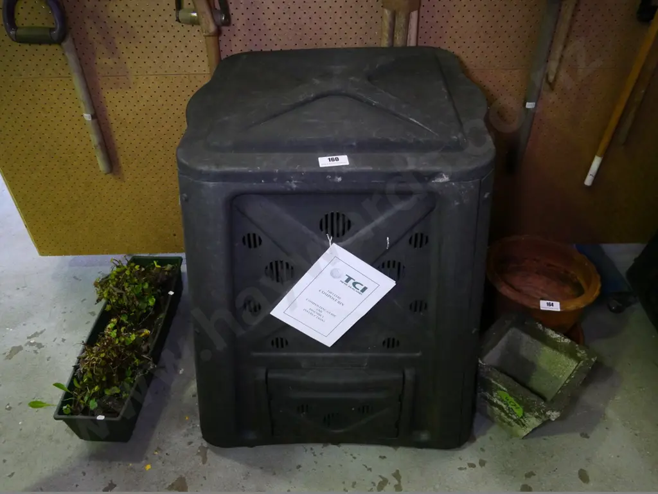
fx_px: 532
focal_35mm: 28
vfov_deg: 49.7
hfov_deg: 63.4
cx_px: 329
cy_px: 247
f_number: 4.5
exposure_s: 1/200
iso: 3200
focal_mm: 14
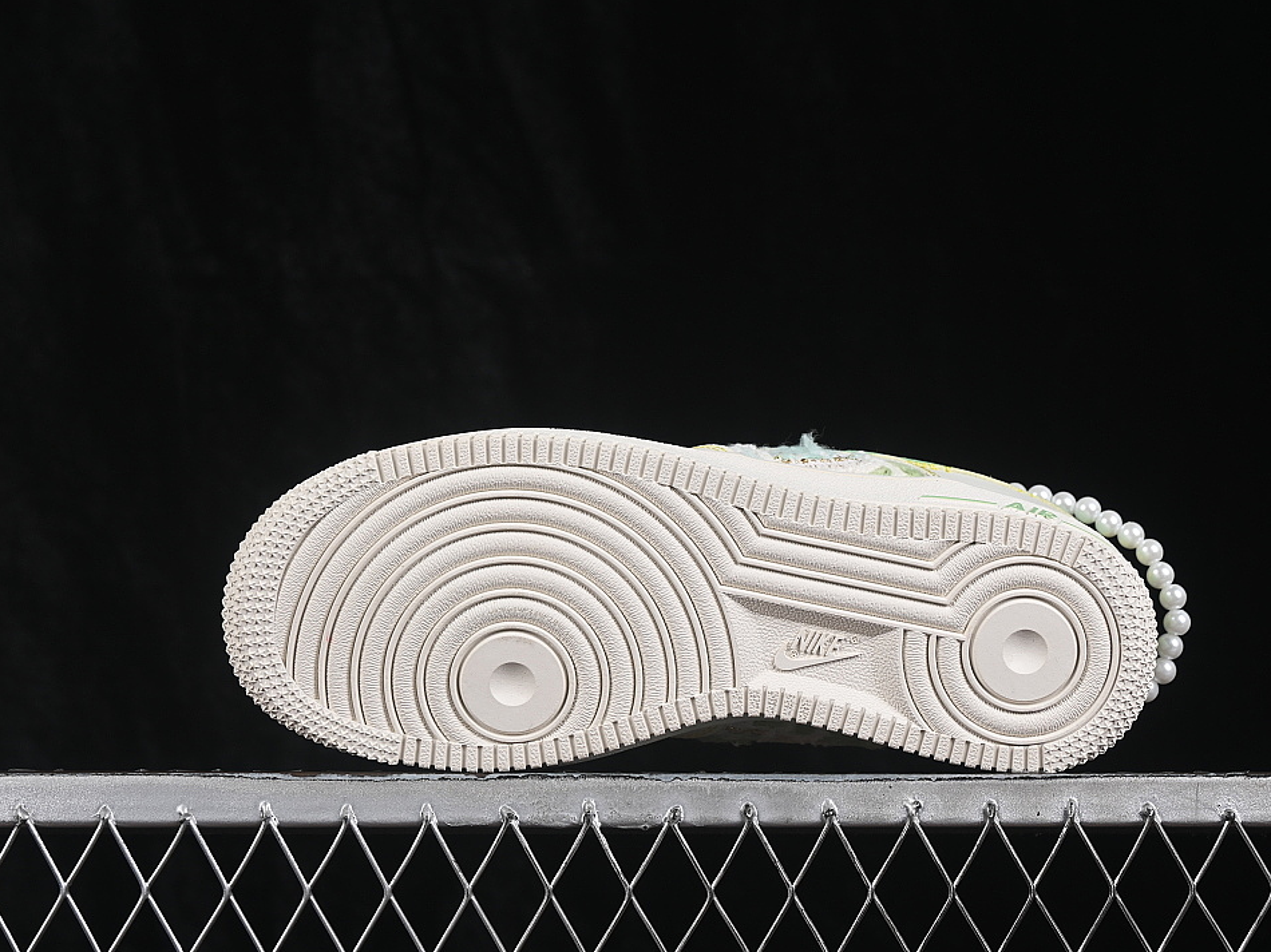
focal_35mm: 82
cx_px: 709
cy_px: 473
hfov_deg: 23.8
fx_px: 3010
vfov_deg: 18.0
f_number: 8
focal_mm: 50
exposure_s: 1/80
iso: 160
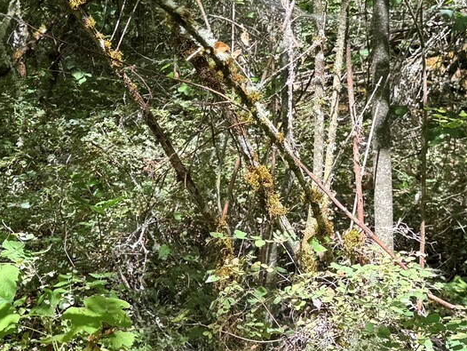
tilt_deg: -1.9
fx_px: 985
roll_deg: -0.4
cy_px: 61
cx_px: 152
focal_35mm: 73
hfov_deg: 26.5
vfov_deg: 19.9
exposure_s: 1/491
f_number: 1.78
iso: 80
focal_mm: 6.76
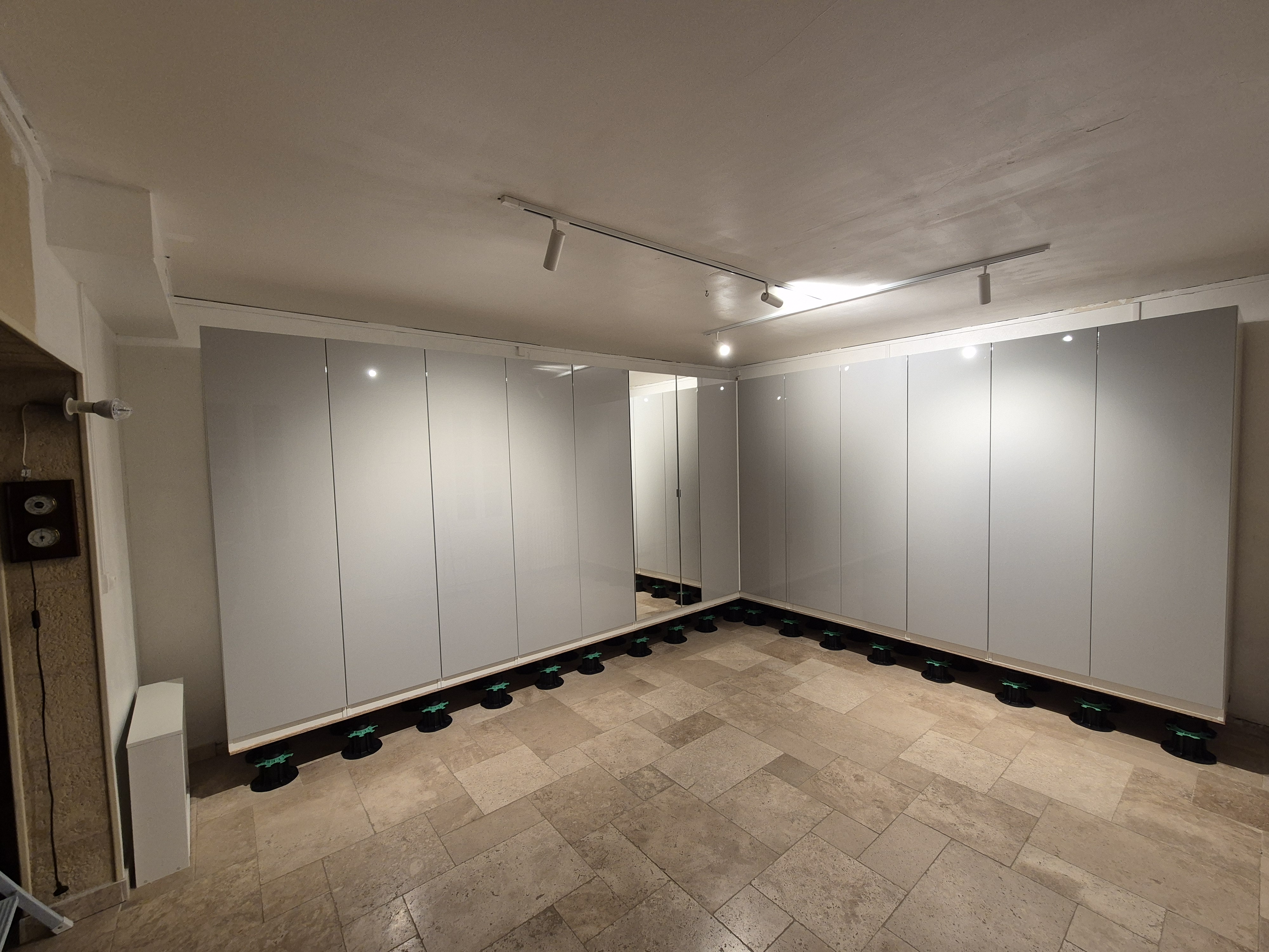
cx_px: 634
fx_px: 477
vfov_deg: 89.9
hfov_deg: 106.2
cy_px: 476
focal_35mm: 13
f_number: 2.2
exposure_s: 1/50
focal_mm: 2.2
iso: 160
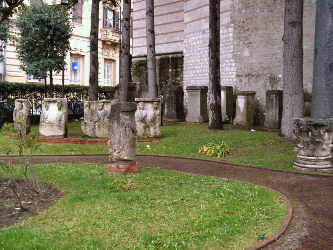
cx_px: 166
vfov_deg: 37.7
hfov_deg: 49.0
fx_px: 366
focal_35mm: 38
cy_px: 125
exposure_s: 1/42.5
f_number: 3.2
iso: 50
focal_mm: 6.3
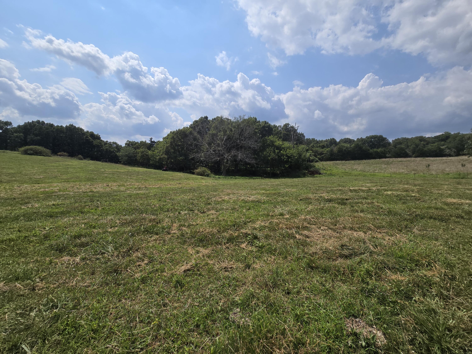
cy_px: 177
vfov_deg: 89.9
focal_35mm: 13
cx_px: 236
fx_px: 177
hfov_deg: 106.2
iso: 50
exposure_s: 1/4579
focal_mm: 2.2
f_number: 2.2
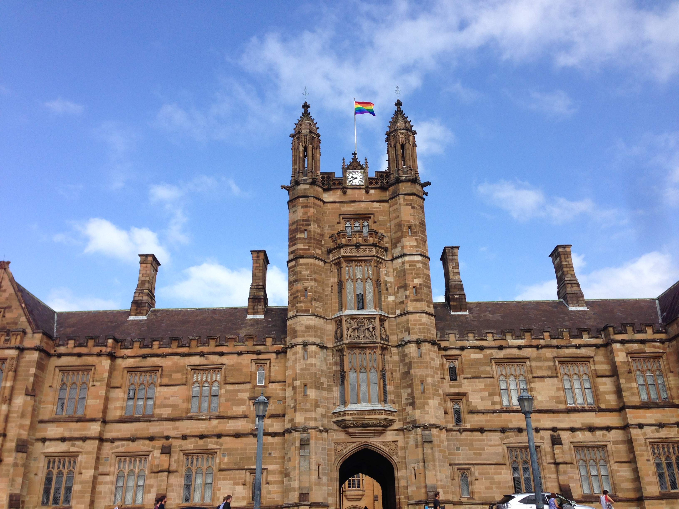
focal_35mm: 33
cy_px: 254
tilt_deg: +26.1
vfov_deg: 42.9
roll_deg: +0.0
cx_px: 340
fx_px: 647
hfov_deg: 55.4
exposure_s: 1/1261
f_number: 2.4
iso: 50
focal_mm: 4.12
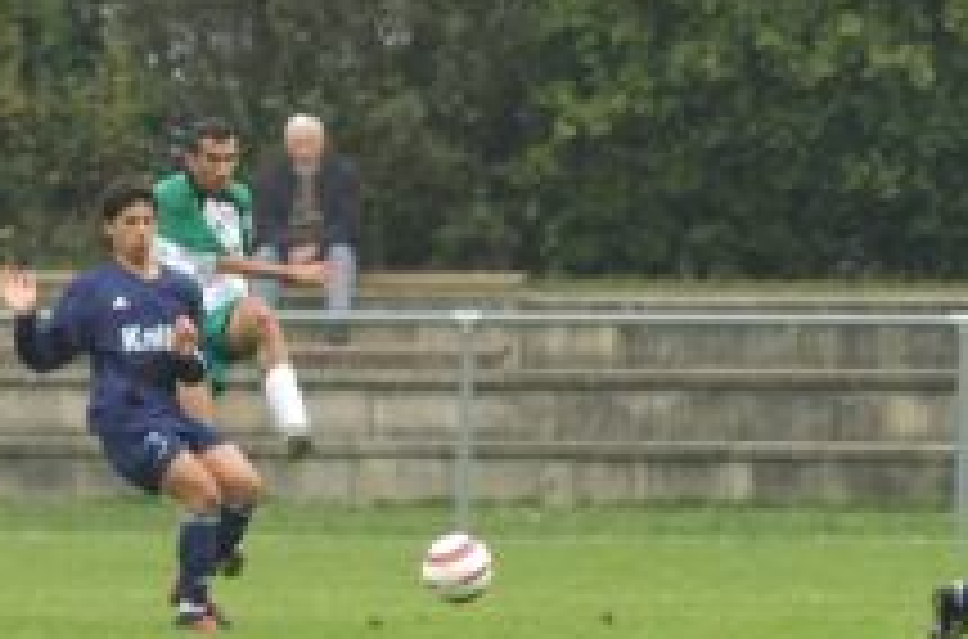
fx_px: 14987
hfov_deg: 3.7
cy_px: 425
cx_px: 396
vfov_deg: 2.4
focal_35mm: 559
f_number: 4.5
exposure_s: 1/320
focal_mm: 200
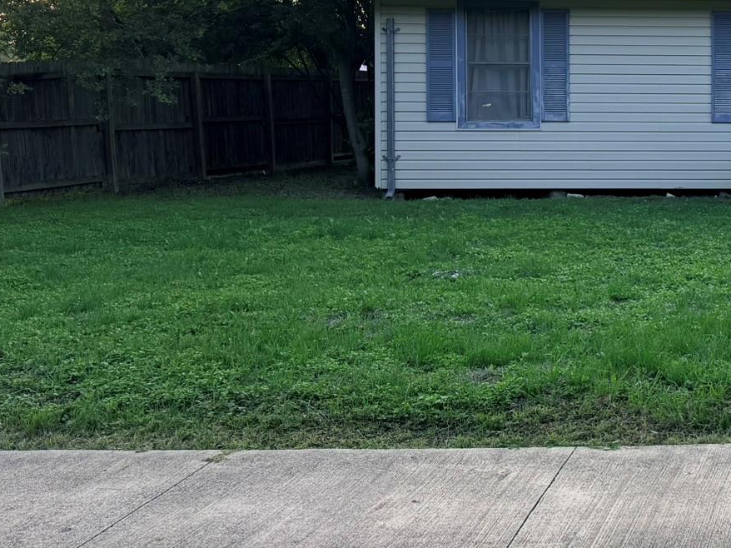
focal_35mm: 56
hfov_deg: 30.2
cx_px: 834
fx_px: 1182
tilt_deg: -0.8
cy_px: 107
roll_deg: -0.8
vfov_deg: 25.6
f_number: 1.78
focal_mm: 6.76
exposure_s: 1/1211
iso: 100
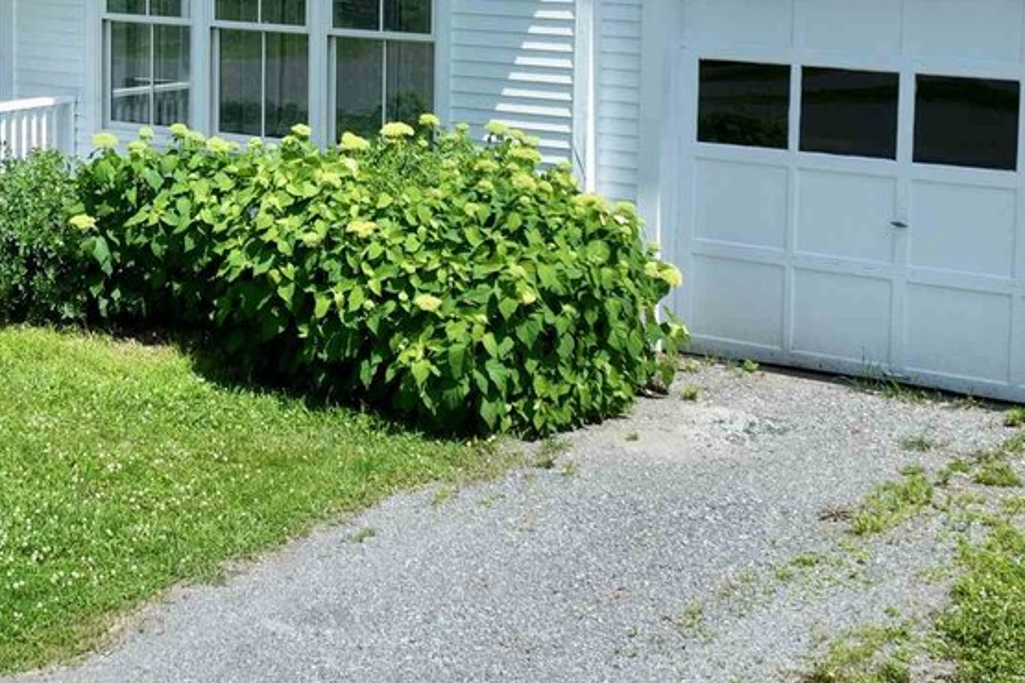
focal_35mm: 72
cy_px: 31
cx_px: 336
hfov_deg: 27.9
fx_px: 2050
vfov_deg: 18.5
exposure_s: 1/1600
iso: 110
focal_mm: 12.29
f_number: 2.8
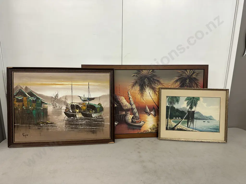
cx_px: 123
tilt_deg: -13.0
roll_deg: -1.2
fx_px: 171
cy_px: 92
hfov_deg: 71.6
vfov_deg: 56.8
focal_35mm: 24
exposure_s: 1/100
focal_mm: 6.86
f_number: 1.78
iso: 160
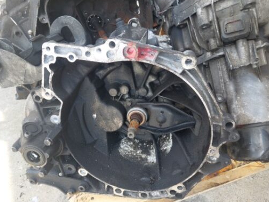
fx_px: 233
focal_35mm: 30
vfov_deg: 46.7
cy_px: 113
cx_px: 122
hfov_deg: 59.9
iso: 40
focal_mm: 5.23
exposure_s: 1/174
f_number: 1.8
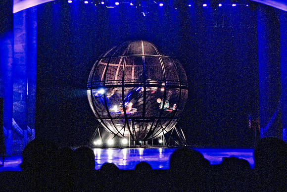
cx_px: 144
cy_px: 96
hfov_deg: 31.9
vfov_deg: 21.6
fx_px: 503
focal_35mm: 63
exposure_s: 1/40
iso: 1000
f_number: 4.5
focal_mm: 42
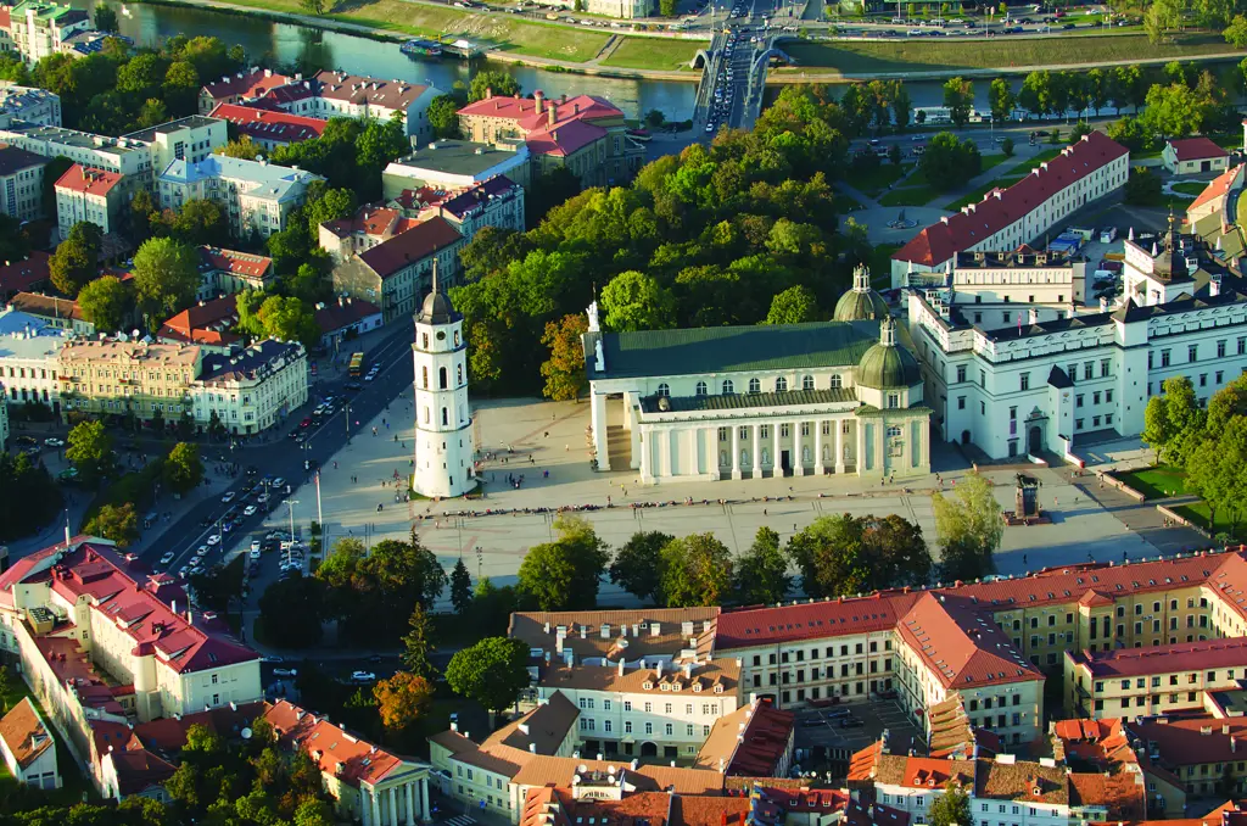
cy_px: 413
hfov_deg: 19.5
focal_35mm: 105
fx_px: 3629
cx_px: 624
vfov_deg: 13.0
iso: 100
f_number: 5
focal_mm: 70
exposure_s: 1/125
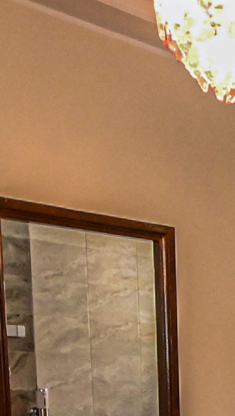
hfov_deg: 14.9
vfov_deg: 28.2
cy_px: 457
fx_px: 753
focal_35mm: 68
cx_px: 455
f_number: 4
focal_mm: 10
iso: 3200
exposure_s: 1/60
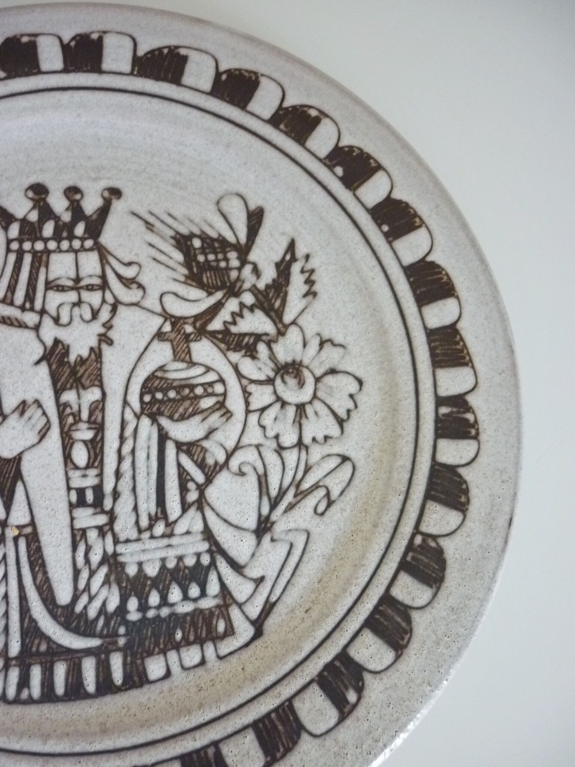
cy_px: 384
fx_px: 731
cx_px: 288
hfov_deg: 42.9
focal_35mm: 33
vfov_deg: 55.4
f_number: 2.8
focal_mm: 5.5
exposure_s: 1/20
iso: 400
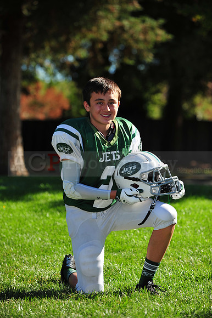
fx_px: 1282
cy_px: 159
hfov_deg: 9.5
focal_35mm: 145
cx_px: 106
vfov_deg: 14.2
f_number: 4.5
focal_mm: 145
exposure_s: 1/2000
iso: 400
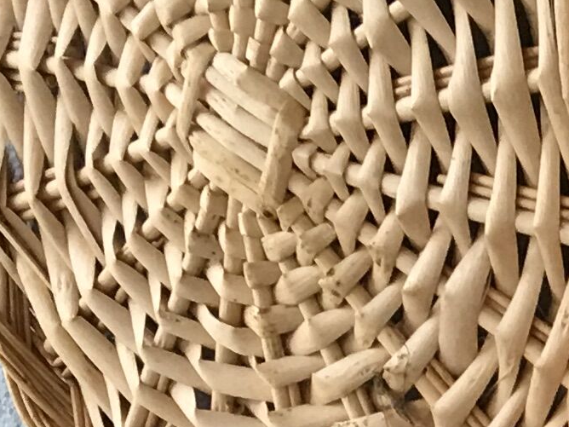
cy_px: 943
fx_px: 2877
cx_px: 1032
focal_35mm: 175
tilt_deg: -17.1
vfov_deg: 8.0
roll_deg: -0.6
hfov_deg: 10.6
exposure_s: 1/33
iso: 50
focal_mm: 4.15
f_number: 2.2
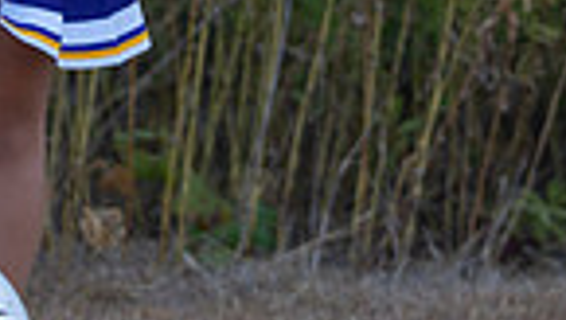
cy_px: -278
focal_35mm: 346
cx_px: -9
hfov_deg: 6.2
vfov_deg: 3.5
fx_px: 5199
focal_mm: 72
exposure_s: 1/320
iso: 125
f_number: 2.8
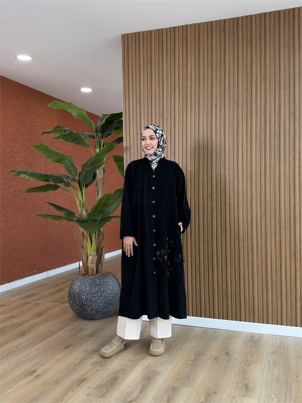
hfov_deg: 40.7
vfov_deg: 52.6
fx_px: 407
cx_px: 151
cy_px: 202
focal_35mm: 35
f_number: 1.78
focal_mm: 6.76
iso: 100
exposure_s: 1/106
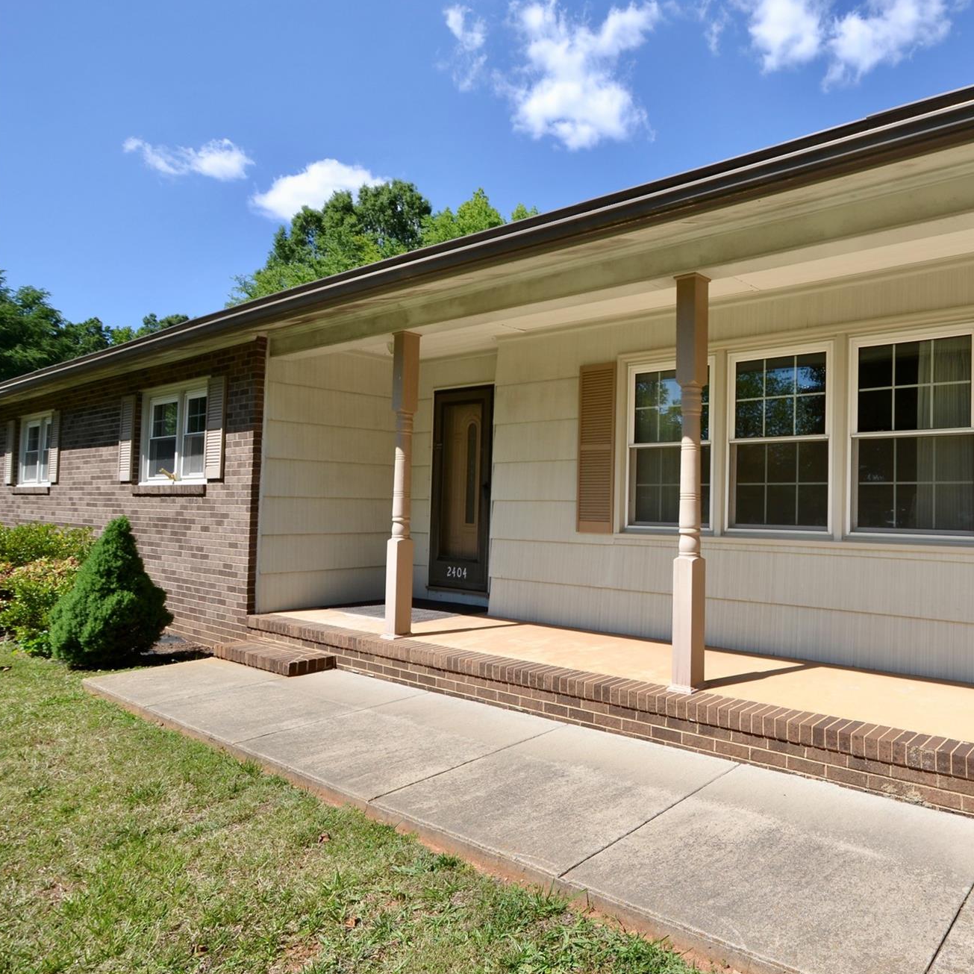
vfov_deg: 74.8
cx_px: 759
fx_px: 637
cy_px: 471
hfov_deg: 68.7
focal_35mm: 20
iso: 100
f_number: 7.1
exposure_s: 1/200
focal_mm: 10
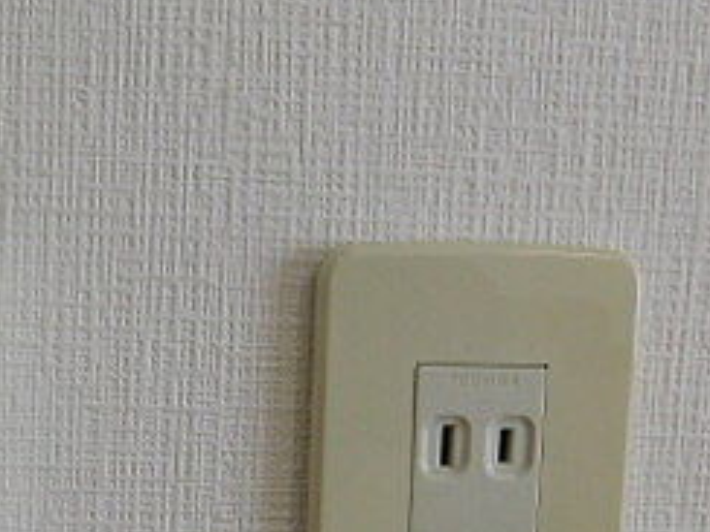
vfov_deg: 22.9
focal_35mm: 63
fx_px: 1292
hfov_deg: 29.9
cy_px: 430
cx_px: 134
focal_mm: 4.1
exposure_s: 1/100
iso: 125
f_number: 3
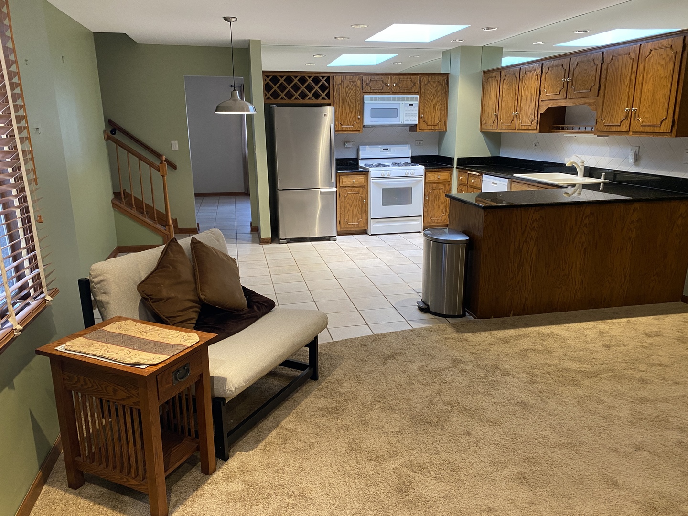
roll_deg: +0.3
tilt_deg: -15.9
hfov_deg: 67.3
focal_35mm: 26
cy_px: 258
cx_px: 344
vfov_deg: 53.1
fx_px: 517
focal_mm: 4.25
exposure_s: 1/60
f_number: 1.8
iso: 160
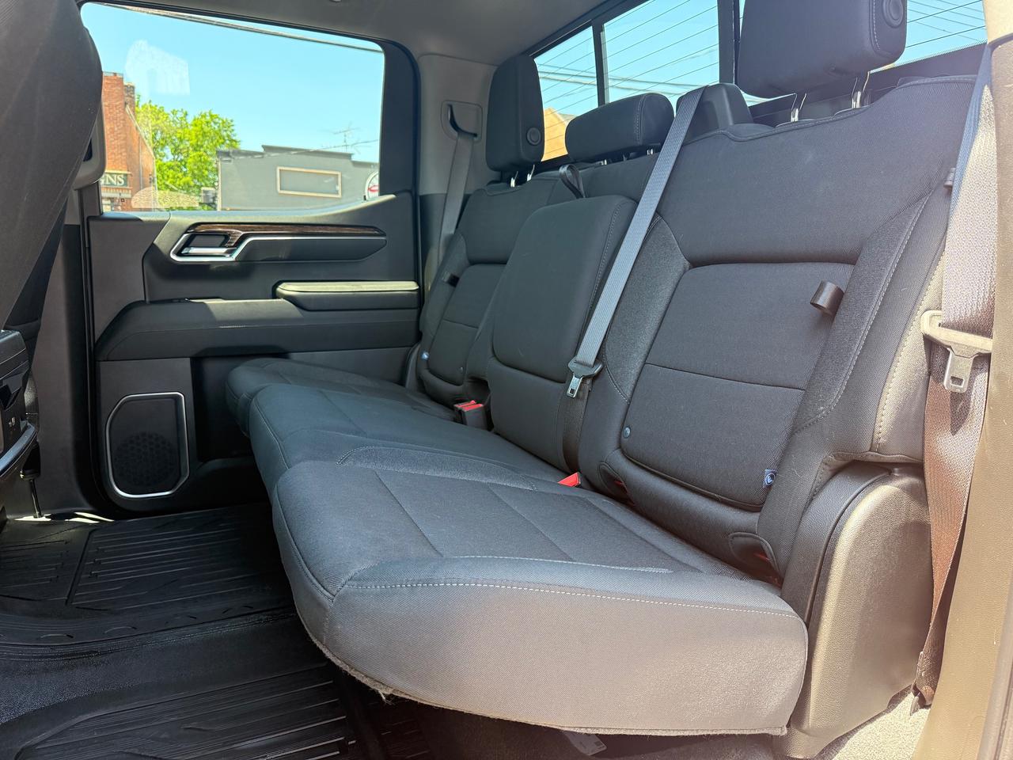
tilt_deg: -6.8
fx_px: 702
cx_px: 506
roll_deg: -1.7
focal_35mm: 24
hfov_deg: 71.6
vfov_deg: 56.8
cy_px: 380
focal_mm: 6.76
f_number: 1.78
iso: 200
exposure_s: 1/200
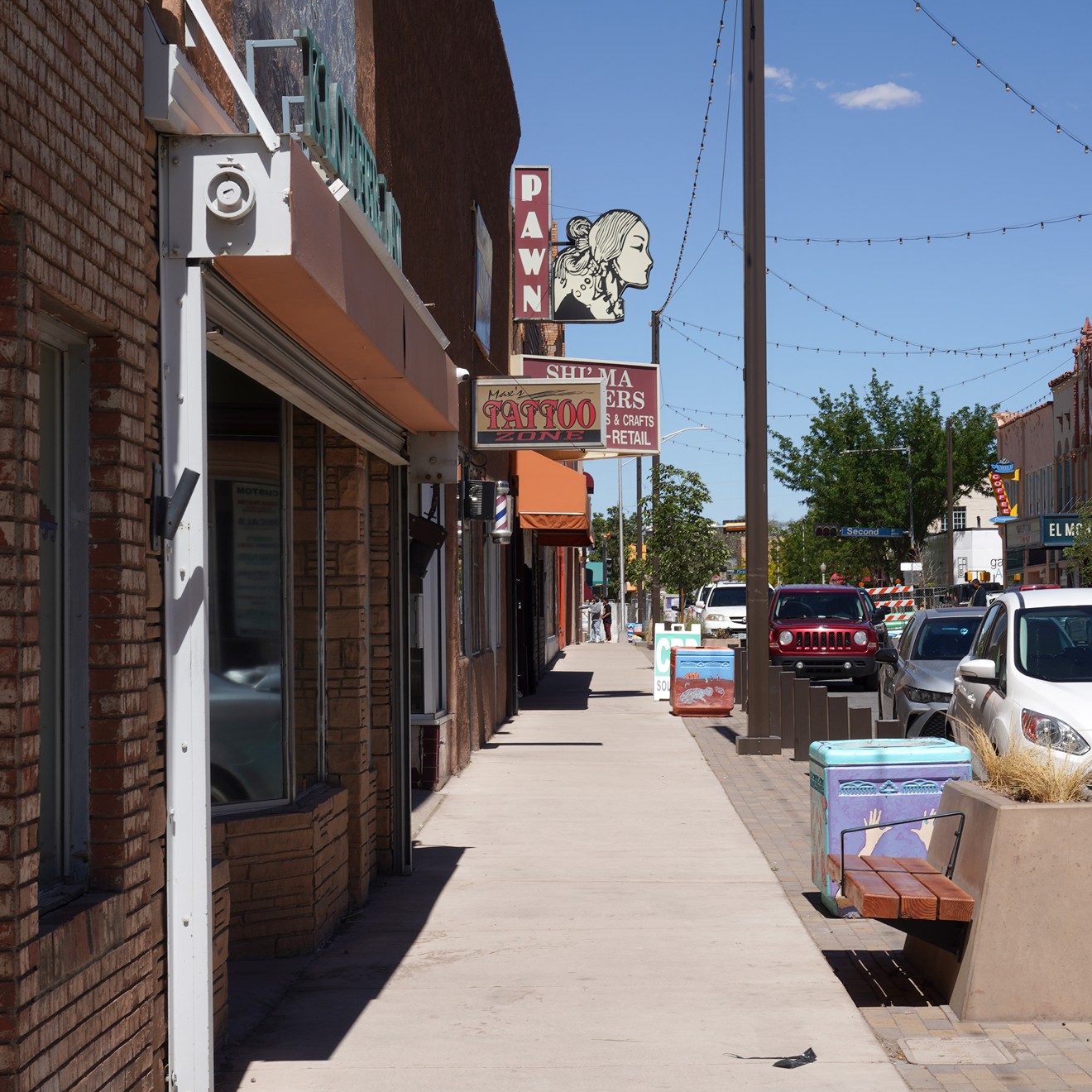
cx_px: 682
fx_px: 2712
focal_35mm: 76
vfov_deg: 22.8
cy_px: 548
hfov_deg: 22.7
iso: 100
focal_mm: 59
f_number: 18
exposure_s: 1/100
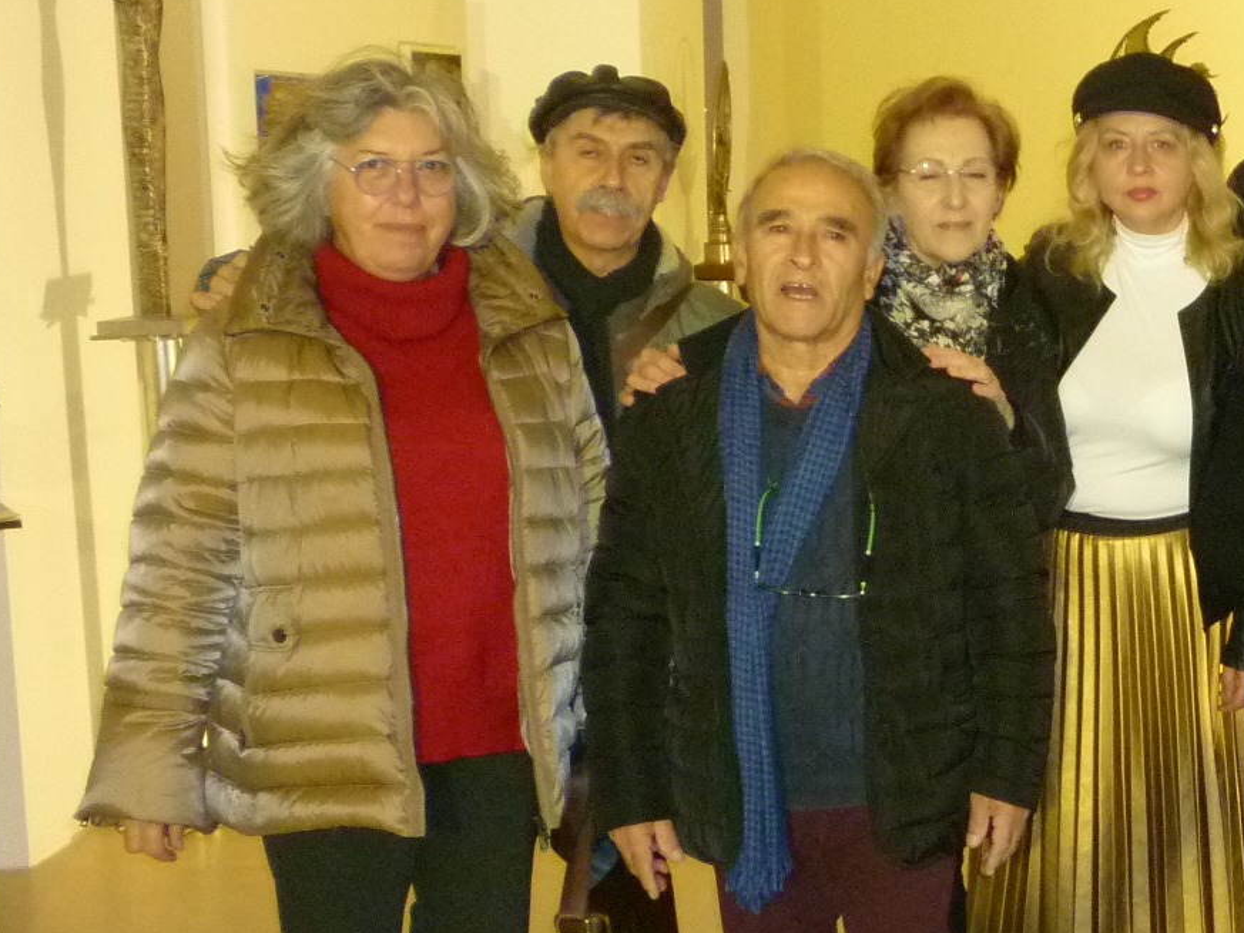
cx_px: 1214
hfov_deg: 27.1
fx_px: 2444
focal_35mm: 68
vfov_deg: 21.6
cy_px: 595
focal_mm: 5.2
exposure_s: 1/30
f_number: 3.3
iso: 400
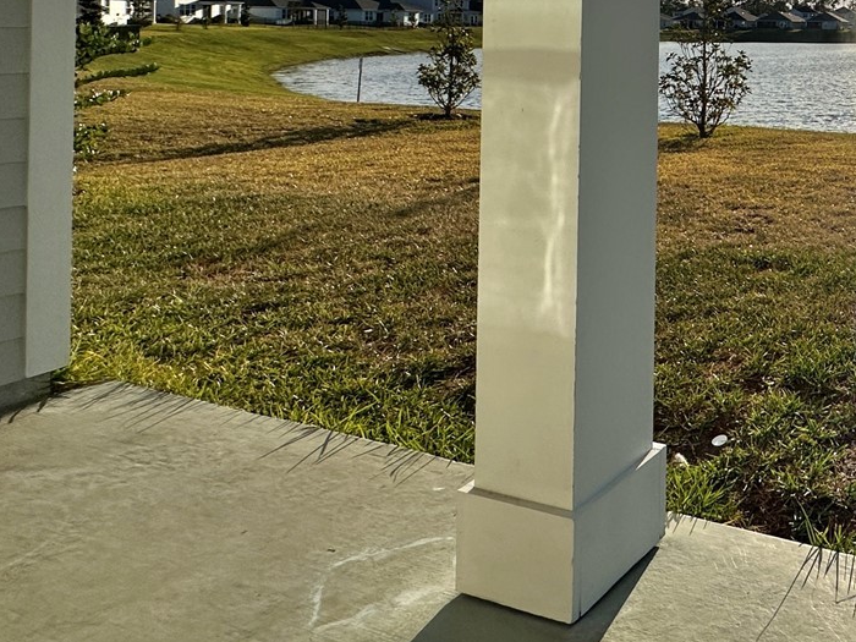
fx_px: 791
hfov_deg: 44.1
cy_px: 23
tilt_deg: +0.5
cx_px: 934
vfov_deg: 39.7
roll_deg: +0.5
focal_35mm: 32
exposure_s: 1/7813
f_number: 2.2
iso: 50
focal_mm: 2.22
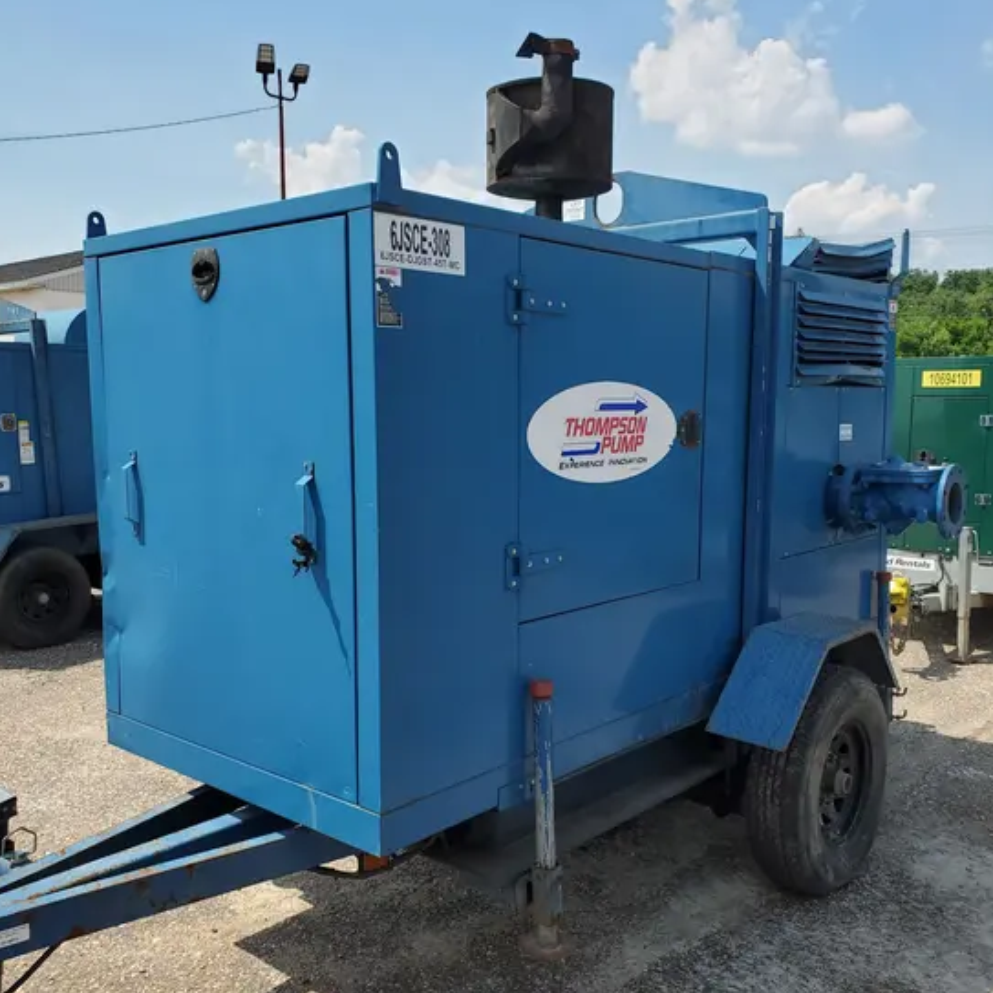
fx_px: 1006
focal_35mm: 31
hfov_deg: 52.5
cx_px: 496
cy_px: 495
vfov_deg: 52.5
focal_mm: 4.3
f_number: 2.4
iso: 50
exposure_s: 1/1221
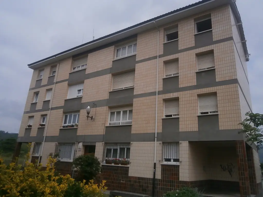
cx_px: 132
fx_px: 198
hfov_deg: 67.3
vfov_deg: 53.1
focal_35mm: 26
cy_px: 98
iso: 80
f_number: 2.8
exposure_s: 1/1600
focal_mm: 4.7
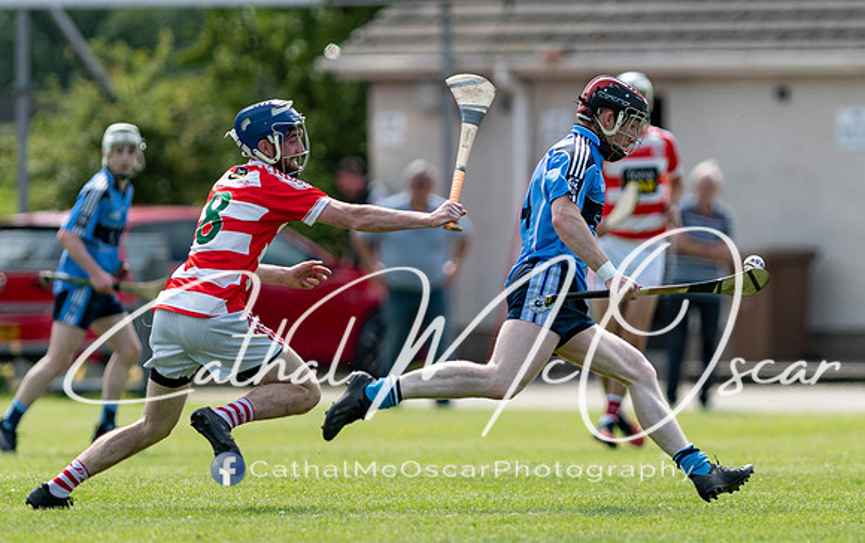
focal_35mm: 650
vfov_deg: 2.0
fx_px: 15348
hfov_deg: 3.2
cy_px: 300
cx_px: 531
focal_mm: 300
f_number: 2.8
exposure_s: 1/1600
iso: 100
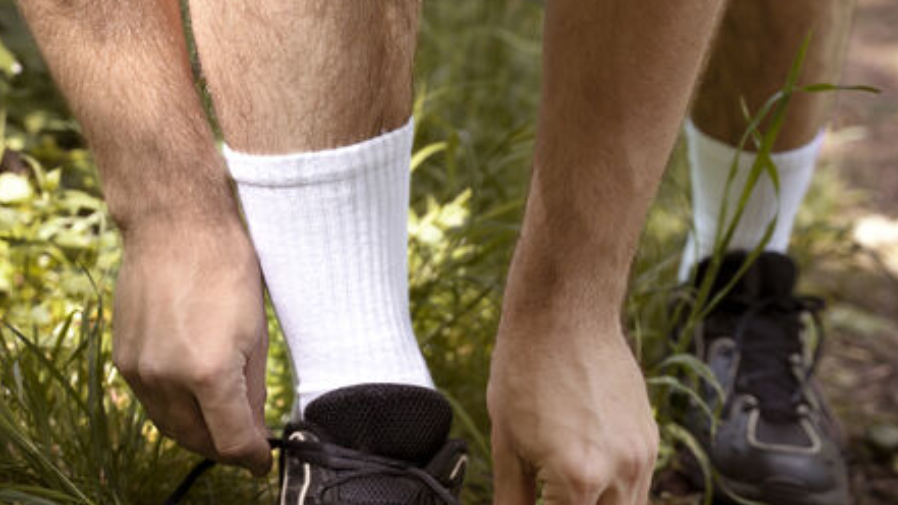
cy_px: 213
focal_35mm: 78
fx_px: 1857
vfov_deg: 15.5
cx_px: 449
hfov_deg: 27.2
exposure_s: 1/320
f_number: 3.5
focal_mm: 49
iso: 250
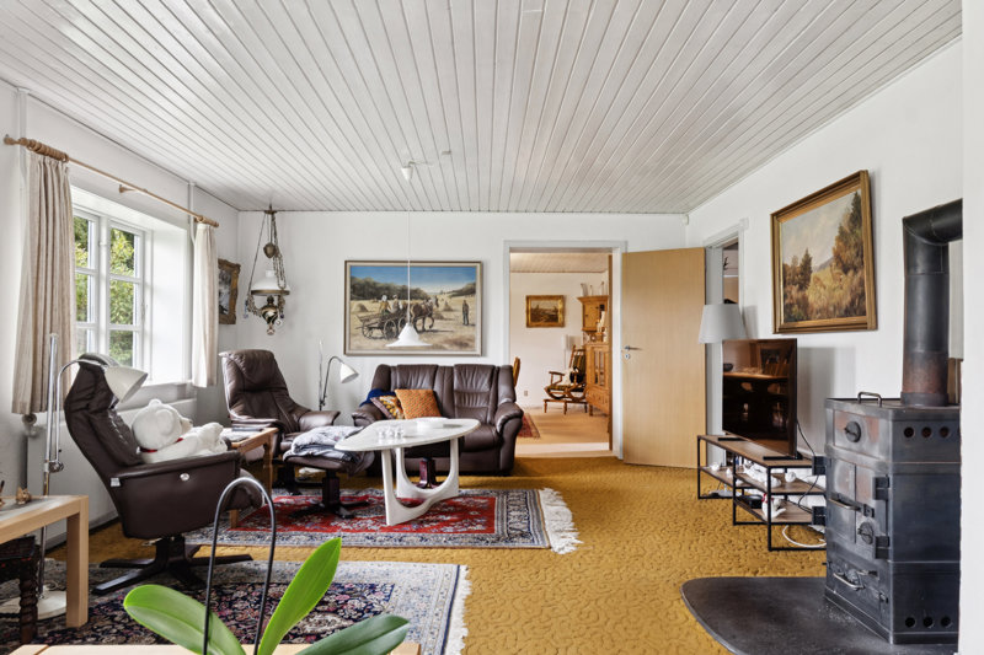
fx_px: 697
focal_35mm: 26
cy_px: 328
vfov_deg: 50.4
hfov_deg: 70.4
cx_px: 492
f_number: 8
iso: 200
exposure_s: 1/1.25
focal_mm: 17
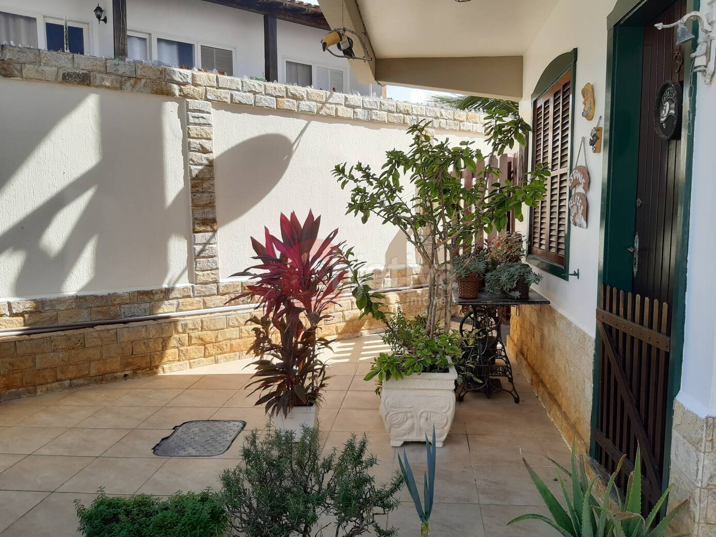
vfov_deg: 51.3
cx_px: 368
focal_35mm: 27
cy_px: 277
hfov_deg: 65.3
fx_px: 558
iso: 40
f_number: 1.7
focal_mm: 3.92
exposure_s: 1/370
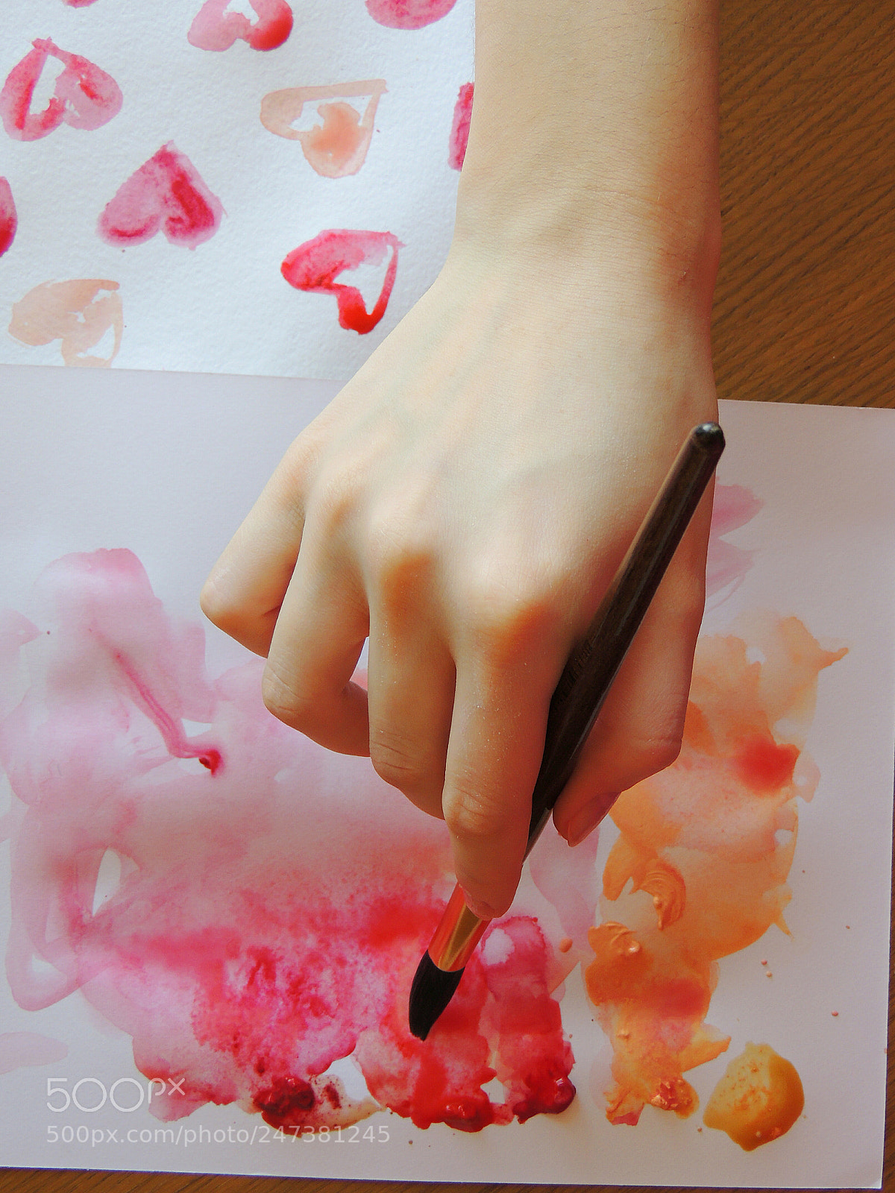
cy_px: 596
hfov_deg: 33.6
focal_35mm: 43
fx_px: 1482
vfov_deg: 43.9
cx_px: 448
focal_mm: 7.6
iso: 100
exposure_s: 1/50
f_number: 3.4
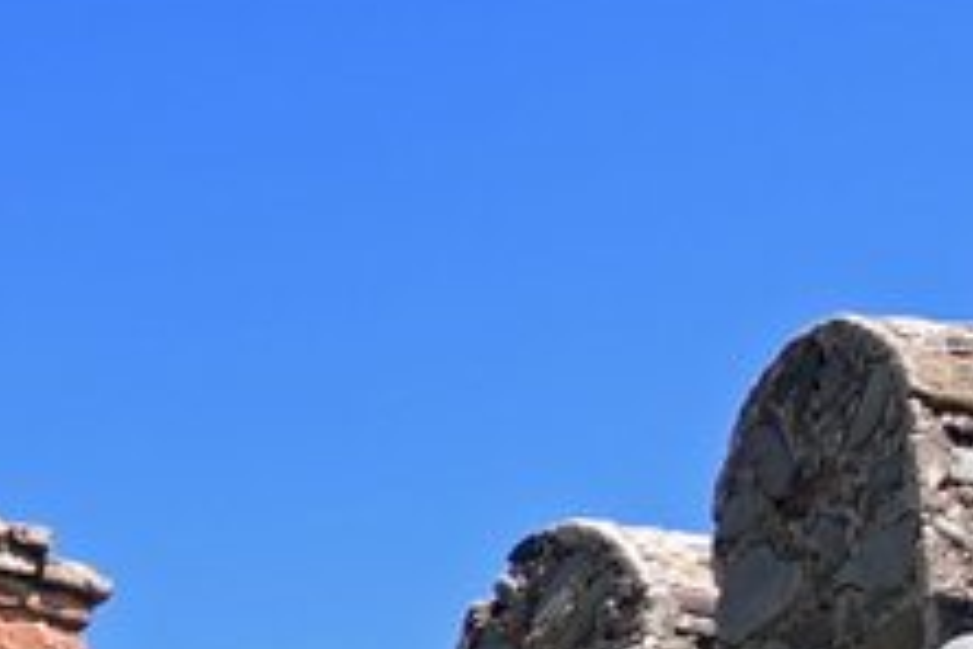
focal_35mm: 130
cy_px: 1373
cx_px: -430
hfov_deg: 14.8
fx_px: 3513
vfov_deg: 9.7
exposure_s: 1/2000
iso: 100
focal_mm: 8.8
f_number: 2
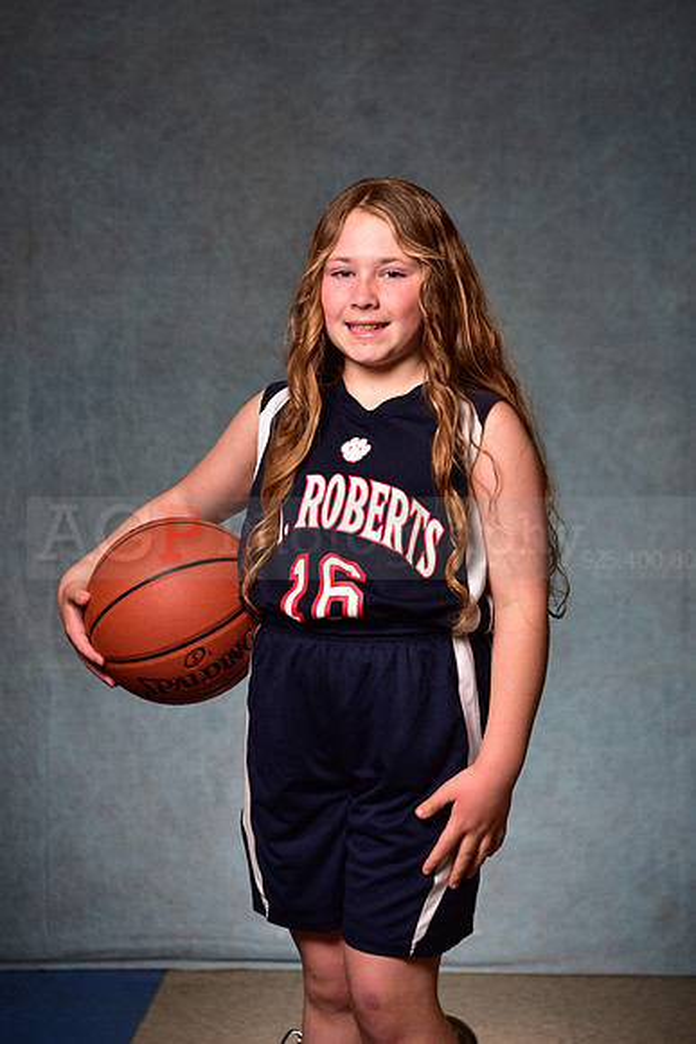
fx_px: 2029
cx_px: 348
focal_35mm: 70
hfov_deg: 19.5
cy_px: 522
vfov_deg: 28.8
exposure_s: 1/200
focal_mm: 70
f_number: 5
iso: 100
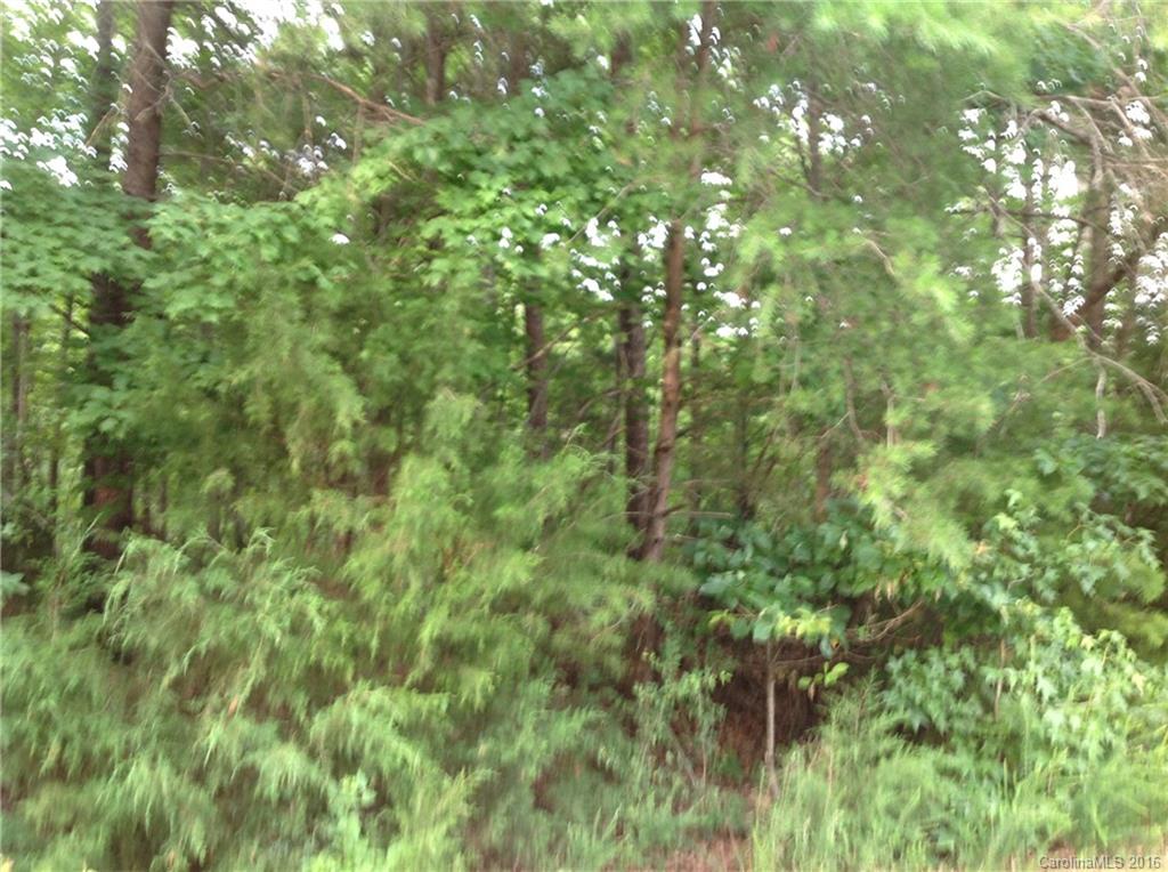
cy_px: 436
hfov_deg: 52.7
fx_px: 1179
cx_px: 584
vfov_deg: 40.6
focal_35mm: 35
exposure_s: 1/15
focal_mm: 4.28
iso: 50
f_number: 2.4
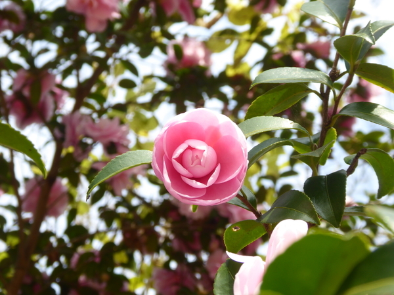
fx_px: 1024
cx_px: 197
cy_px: 148
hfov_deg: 21.8
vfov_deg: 16.4
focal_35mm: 90
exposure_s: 1/125
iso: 100
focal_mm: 16.1
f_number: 4.9
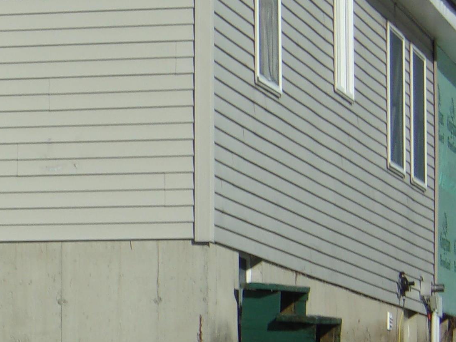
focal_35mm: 244
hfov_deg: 8.0
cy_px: 172
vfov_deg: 6.1
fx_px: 3215
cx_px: -151
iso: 80
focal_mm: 15.6
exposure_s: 1/70
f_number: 19.9
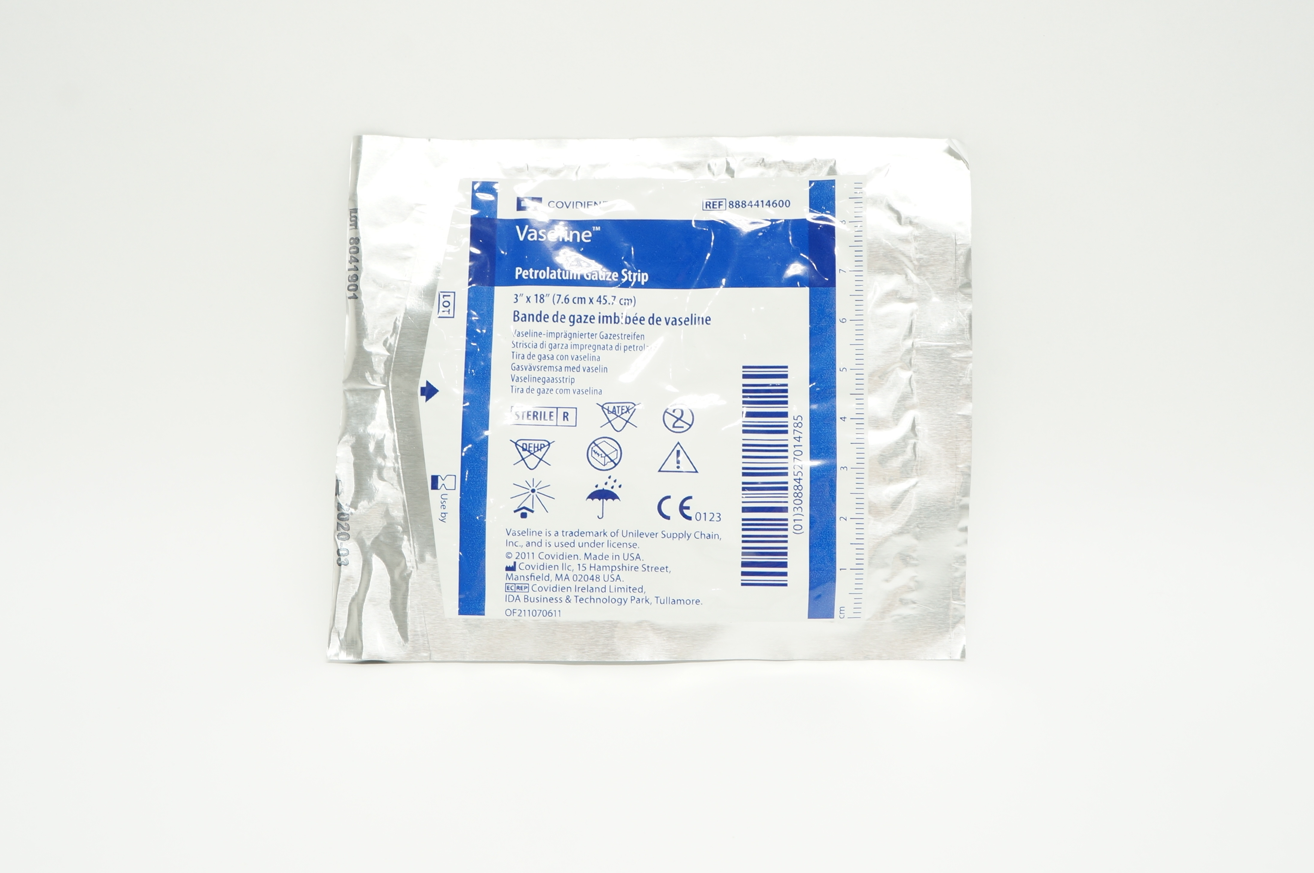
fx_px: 1406
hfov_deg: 50.1
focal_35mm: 39
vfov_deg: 34.5
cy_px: 412
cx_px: 663
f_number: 9
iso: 400
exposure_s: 1/25
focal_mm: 23
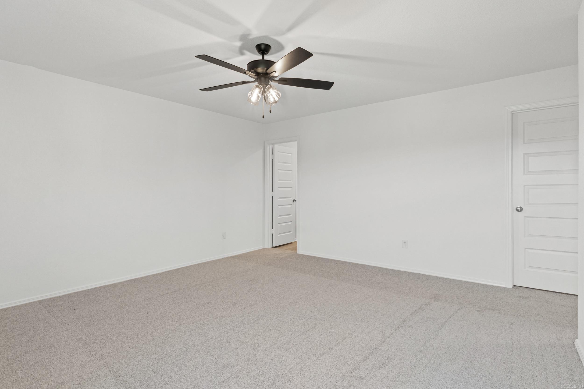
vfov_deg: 67.4
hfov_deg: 90.0
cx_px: 292
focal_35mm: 18
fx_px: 292
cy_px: 194
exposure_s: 1/4
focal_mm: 12
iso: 250
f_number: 9
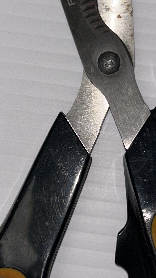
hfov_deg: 16.7
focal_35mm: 72
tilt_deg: -87.0
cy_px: 144
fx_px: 530
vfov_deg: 29.4
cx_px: 107
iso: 32
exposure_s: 1/78
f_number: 1.5
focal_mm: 5.7
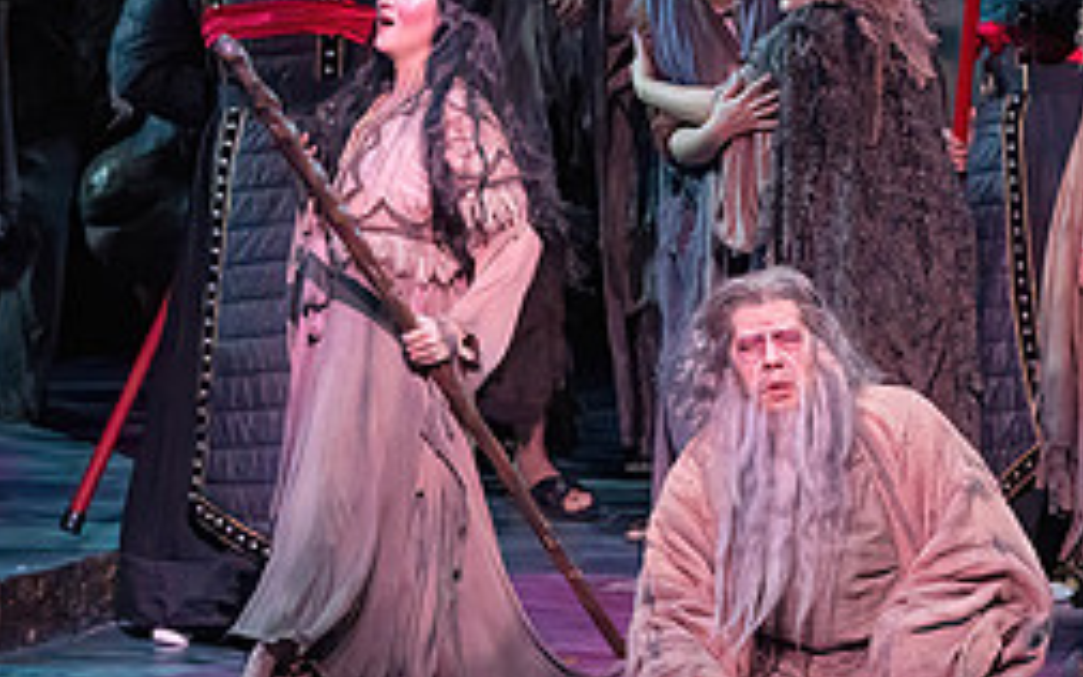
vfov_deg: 2.8
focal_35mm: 467
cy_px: 204
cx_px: 676
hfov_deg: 4.5
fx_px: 13781
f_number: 9
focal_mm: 200
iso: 20000
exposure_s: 1/320
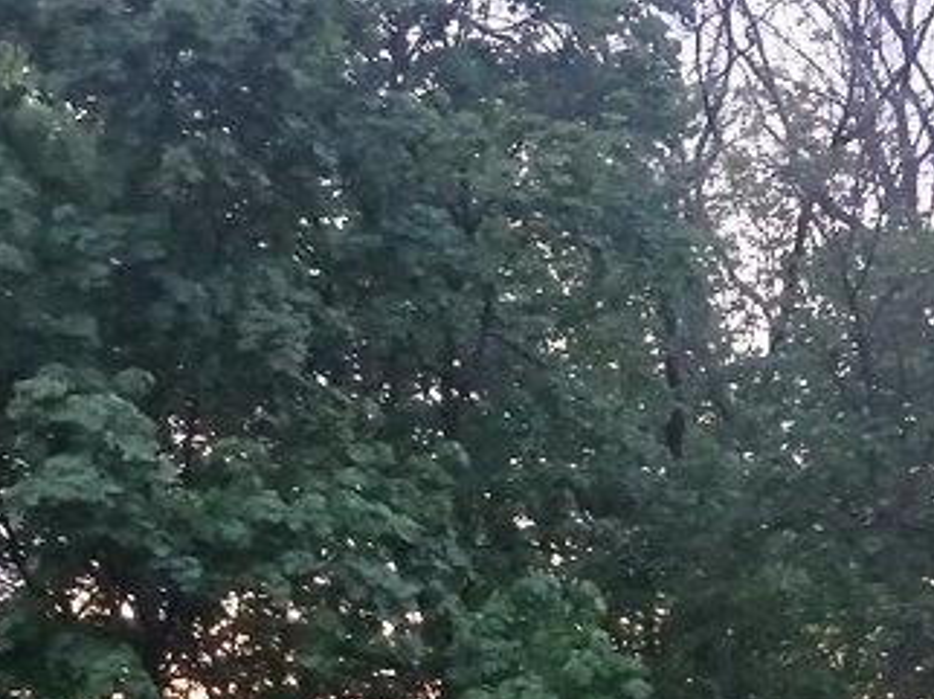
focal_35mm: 64
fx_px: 1726
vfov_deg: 21.7
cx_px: 490
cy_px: 766
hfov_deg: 30.3
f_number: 1.8
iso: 2500
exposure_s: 1/10
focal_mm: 3.98
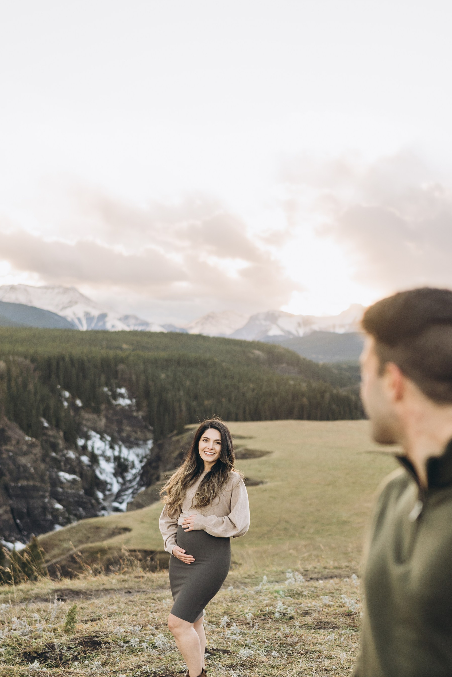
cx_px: 295
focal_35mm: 53
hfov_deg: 25.4
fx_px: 998
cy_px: 438
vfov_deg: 37.2
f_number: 1.8
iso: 100
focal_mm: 35
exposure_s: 1/250
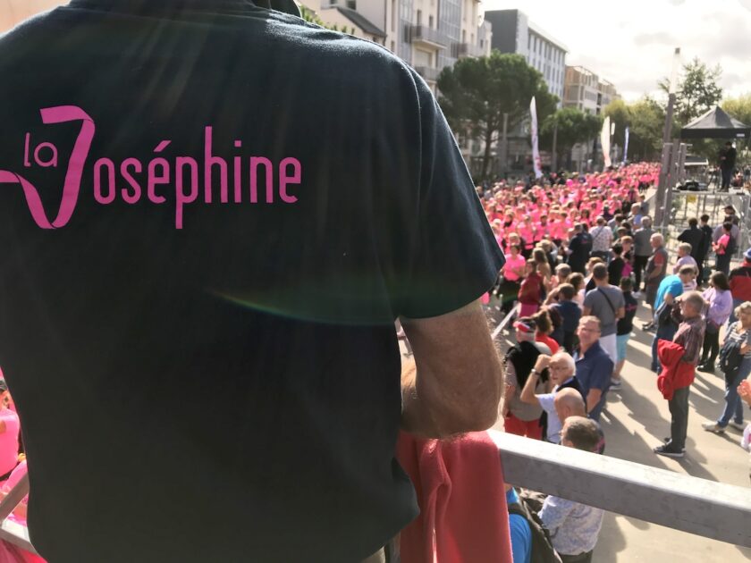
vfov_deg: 49.7
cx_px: 376
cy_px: 282
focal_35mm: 28
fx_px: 607
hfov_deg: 63.4
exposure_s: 1/720
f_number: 1.8
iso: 20
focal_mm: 3.99
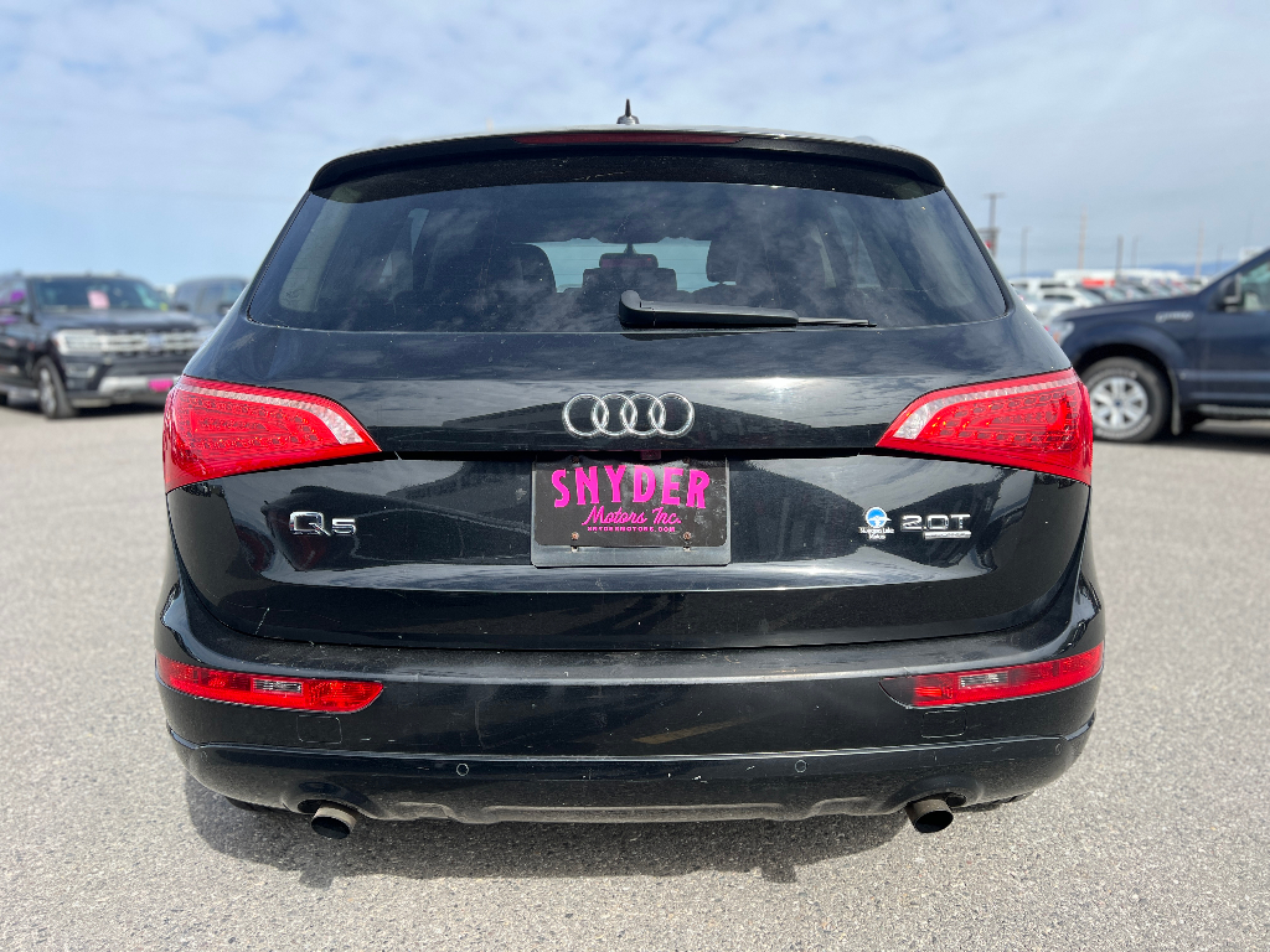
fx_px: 954
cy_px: 476
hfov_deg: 67.3
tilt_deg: -11.5
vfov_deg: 53.1
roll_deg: +1.0
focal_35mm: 26
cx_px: 635
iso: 50
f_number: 1.5
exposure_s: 1/1901
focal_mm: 5.7
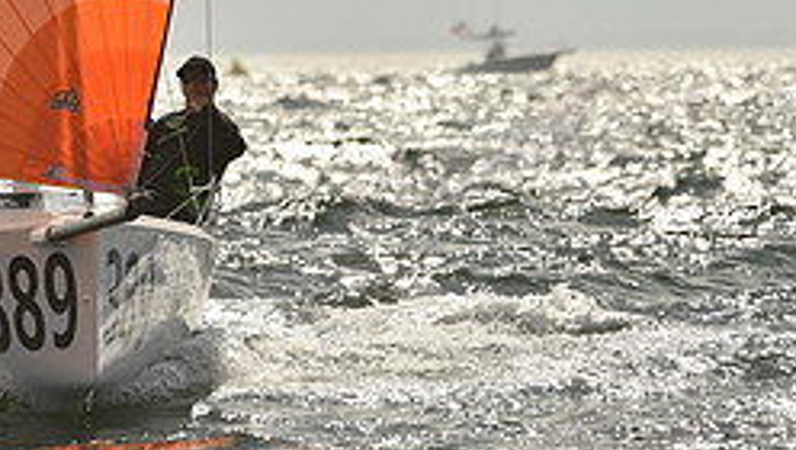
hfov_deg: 2.2
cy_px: 24
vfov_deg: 1.2
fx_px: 20681
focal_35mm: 979
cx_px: 180
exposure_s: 1/2500
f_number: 7.1
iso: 320
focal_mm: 400
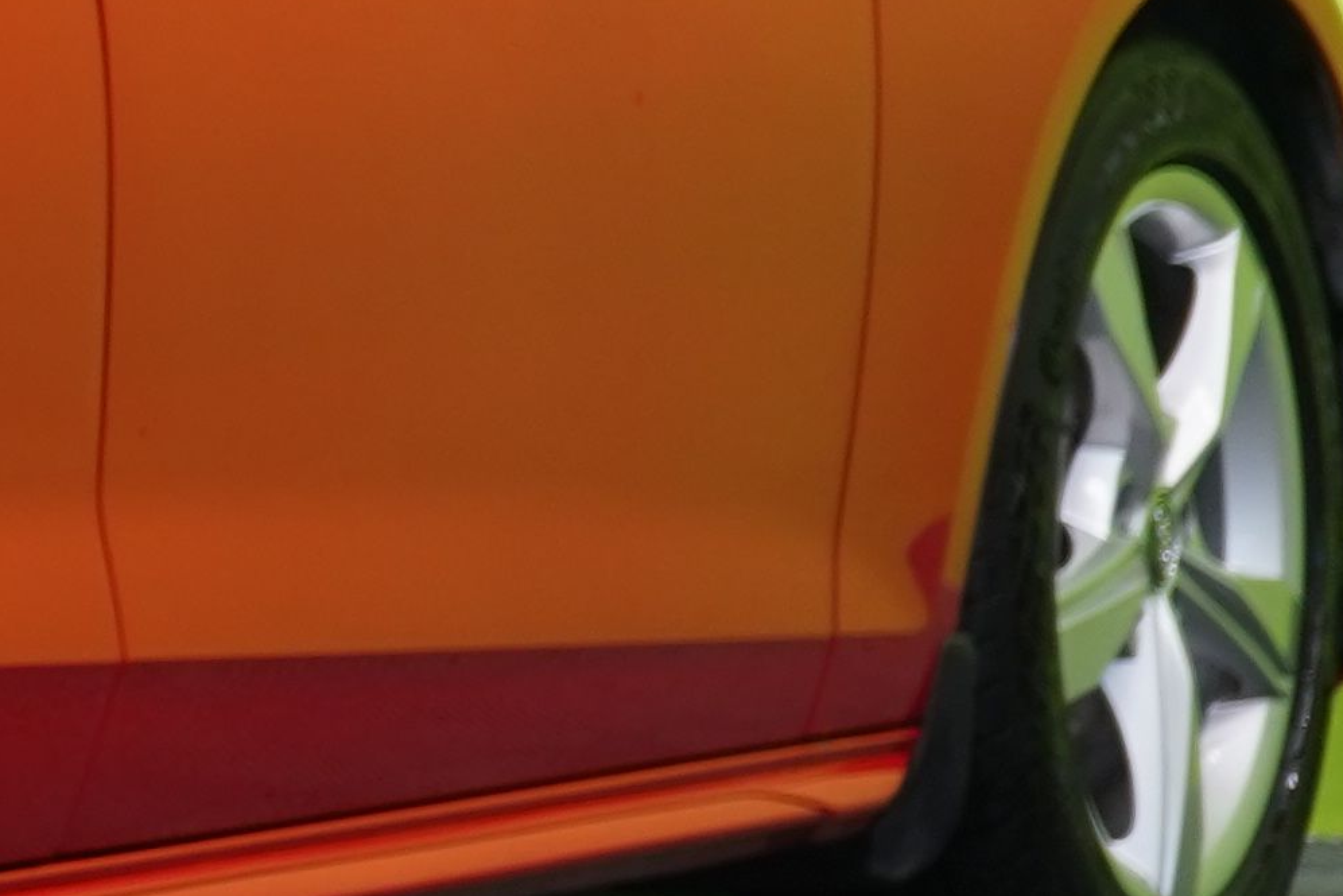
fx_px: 11901
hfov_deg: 6.2
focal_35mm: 319
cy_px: -315
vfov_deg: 4.3
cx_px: -1868
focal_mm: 53
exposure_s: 1/30
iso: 500
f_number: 5
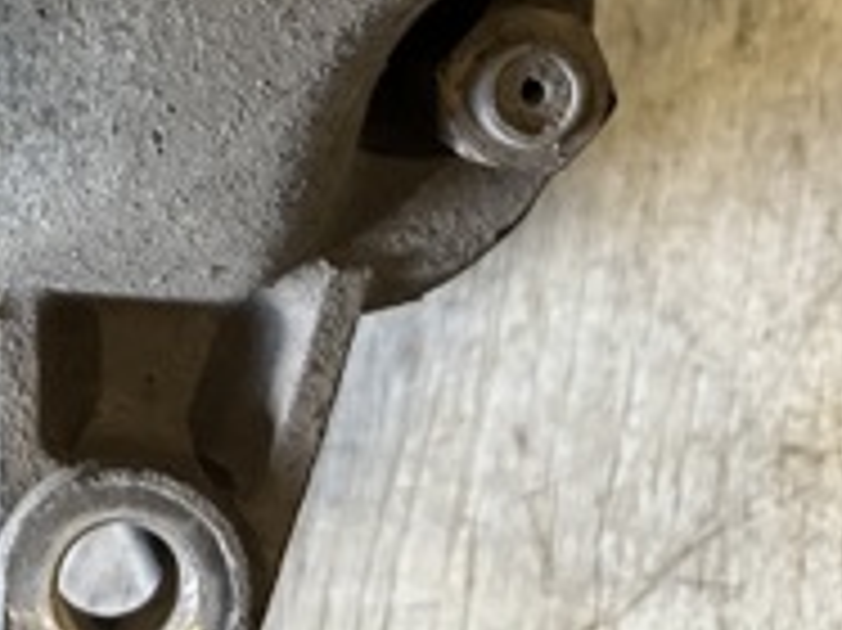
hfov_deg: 19.6
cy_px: -443
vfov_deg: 14.8
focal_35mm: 89
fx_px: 2163
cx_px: -365
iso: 320
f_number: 1.6
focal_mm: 5.1
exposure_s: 1/60
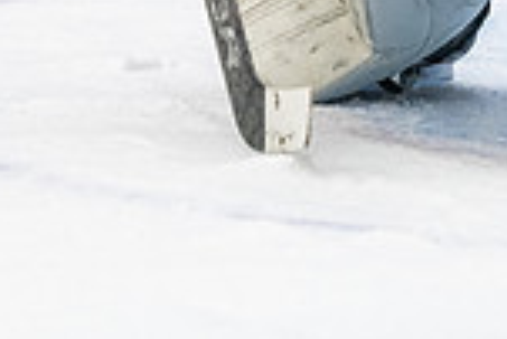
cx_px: 510
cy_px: -466
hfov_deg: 3.1
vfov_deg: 2.1
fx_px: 9402
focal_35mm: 667
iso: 3200
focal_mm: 135
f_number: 2.8
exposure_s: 1/640
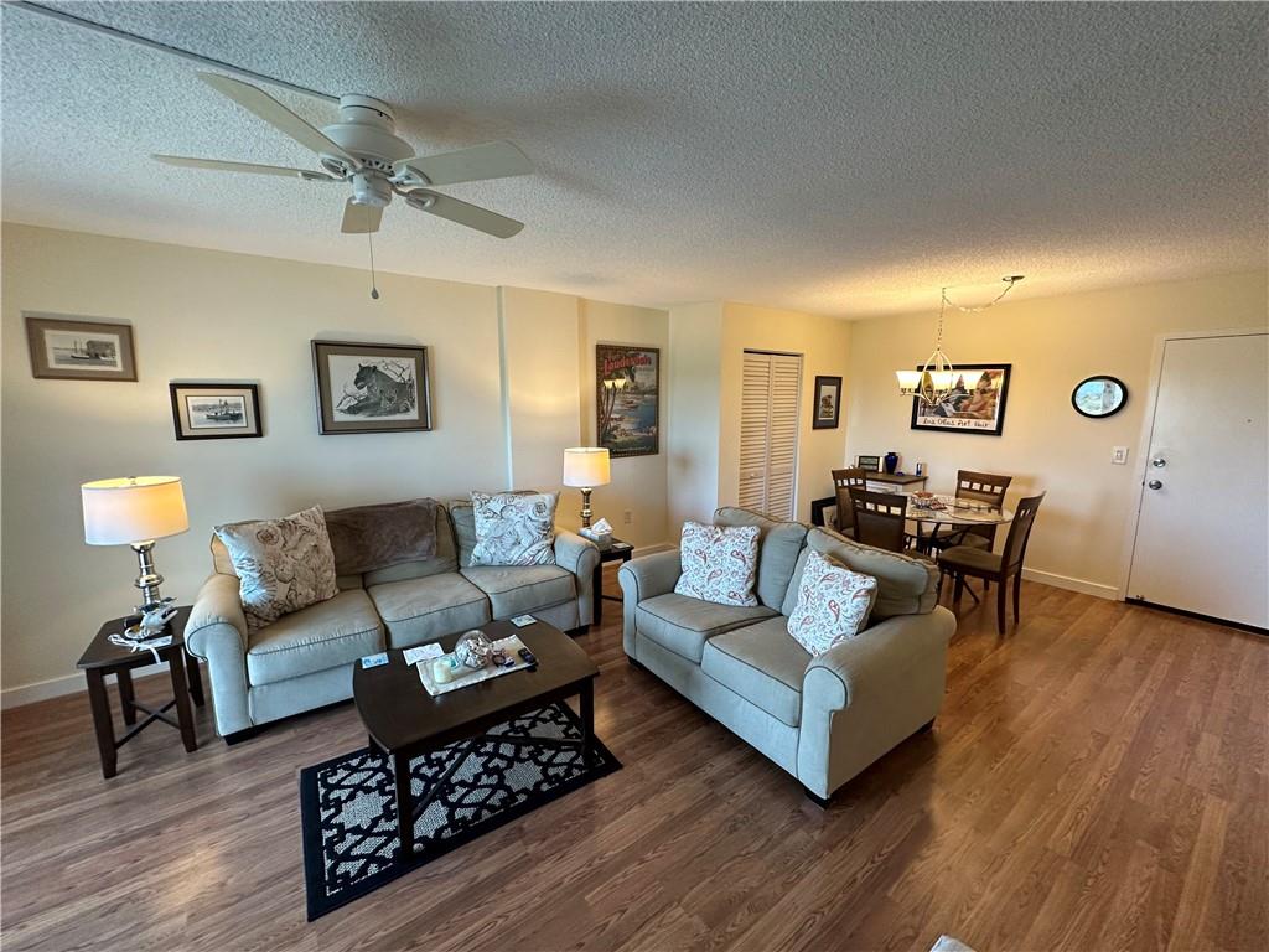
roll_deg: -0.1
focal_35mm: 14
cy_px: 476
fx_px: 513
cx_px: 634
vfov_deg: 85.7
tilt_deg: -8.6
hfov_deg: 102.1
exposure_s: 1/120
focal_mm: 2.22
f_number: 2.2
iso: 200
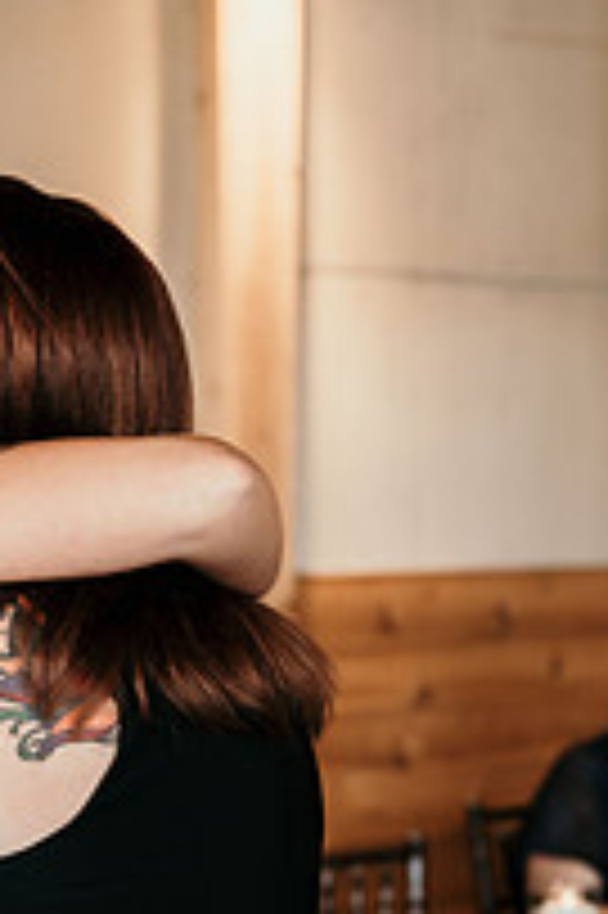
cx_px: -23
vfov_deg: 18.4
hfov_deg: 12.2
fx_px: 2817
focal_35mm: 111
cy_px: 522
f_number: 3.2
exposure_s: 1/80
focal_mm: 50
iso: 500
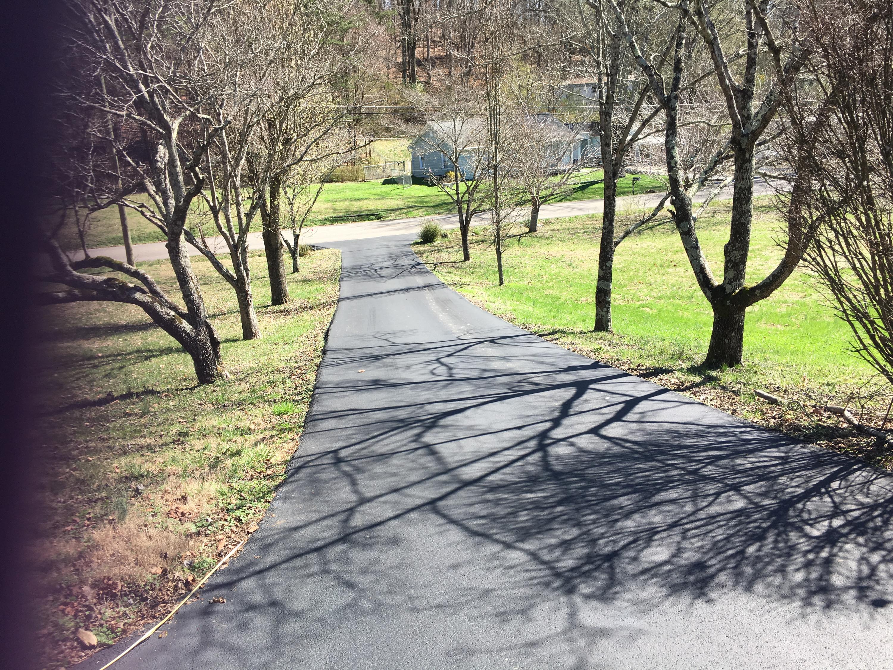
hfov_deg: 61.7
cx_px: 446
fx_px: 748
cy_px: 335
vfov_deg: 48.2
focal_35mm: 29
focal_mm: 4.15
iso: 25
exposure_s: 1/493
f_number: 2.2
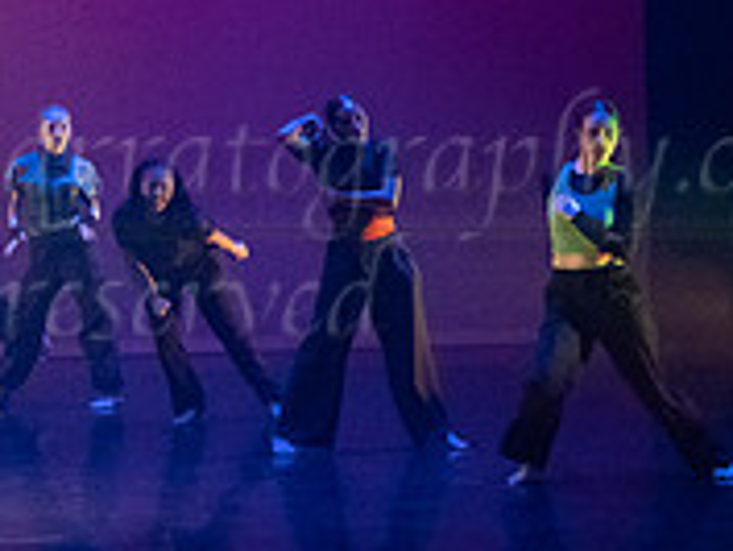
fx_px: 3369
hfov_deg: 12.1
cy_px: 310
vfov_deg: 9.3
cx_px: -215
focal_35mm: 159
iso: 4000
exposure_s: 1/400
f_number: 3.5
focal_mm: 45
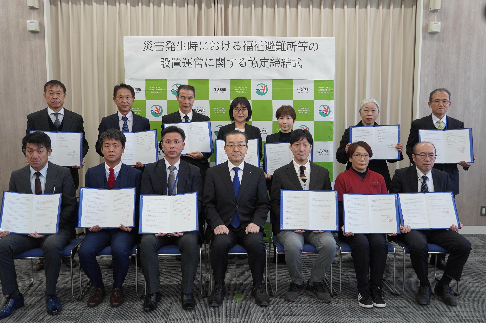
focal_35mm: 36
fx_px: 486
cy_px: 162
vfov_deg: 36.8
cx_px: 243
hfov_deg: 53.2
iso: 640
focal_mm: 24
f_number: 4
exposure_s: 1/160
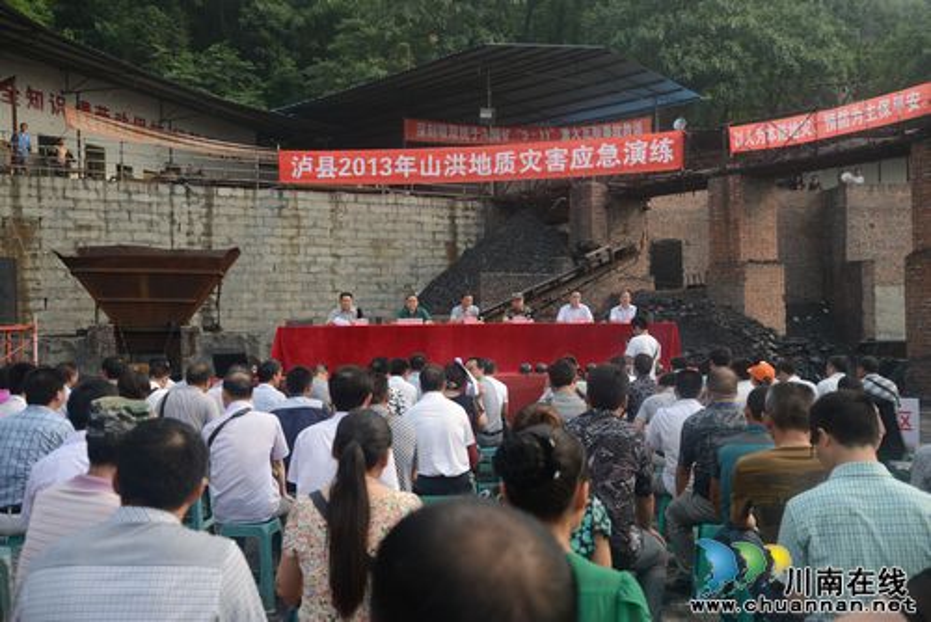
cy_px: 311
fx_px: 1035
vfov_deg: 33.4
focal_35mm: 40
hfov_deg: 48.4
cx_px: 466
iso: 200
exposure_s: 1/500
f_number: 5.6
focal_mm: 40
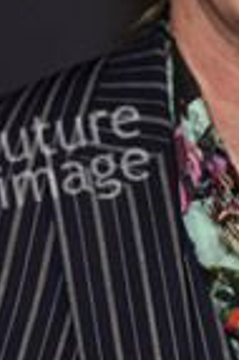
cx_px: 294
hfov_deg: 2.2
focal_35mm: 630
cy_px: 40
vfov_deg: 3.3
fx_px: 6289
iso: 640
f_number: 3.5
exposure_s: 1/640
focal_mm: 150
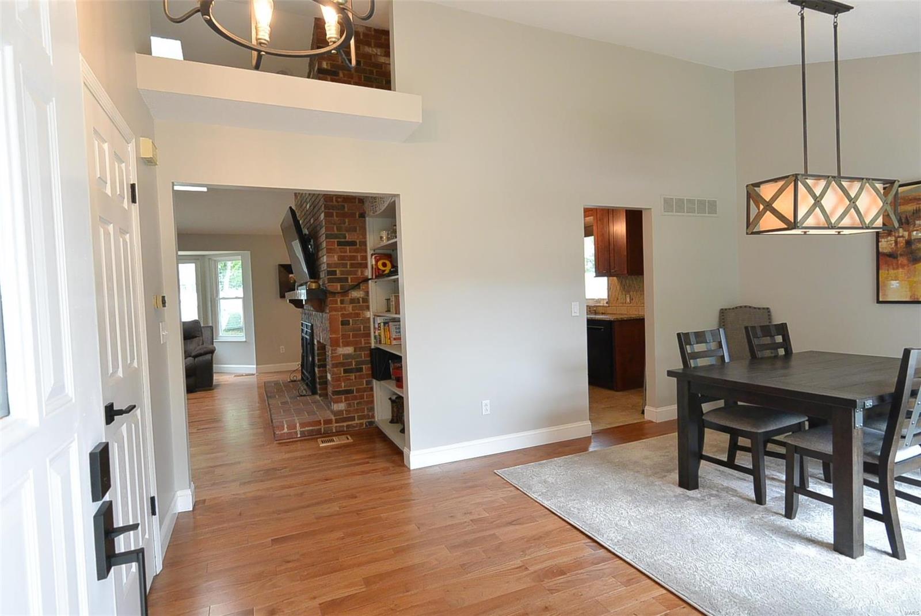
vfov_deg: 67.5
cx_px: 460
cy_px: 308
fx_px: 461
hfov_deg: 89.9
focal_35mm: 18
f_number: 3.5
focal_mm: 6.7
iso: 400
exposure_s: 1/100
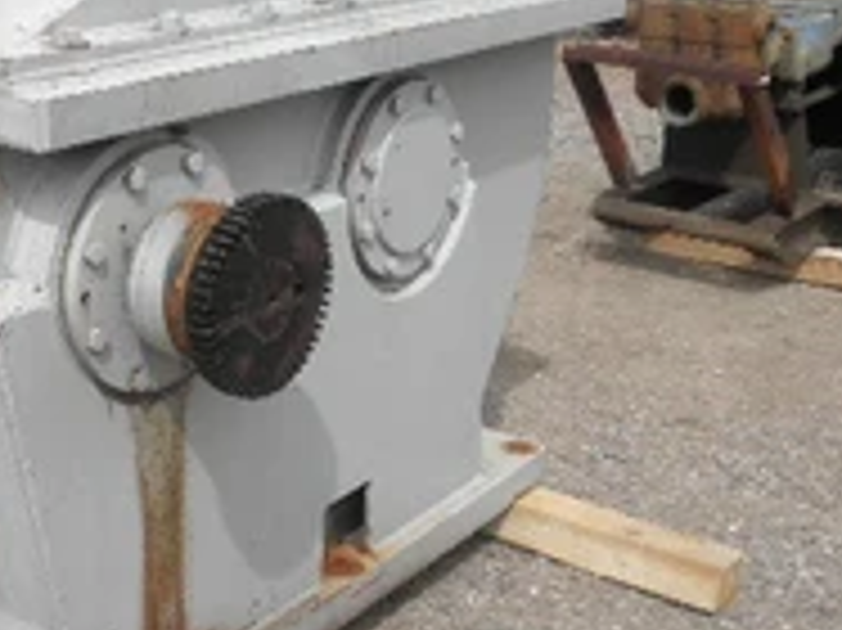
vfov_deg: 24.4
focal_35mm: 60
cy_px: 342
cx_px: 194
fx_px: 1459
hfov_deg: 31.5
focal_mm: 5
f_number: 8.5
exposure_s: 1/100
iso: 64
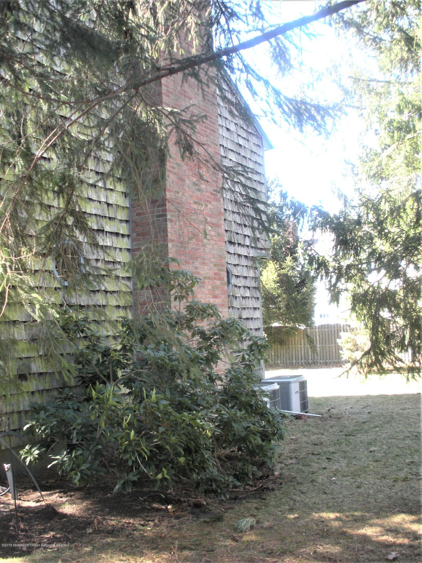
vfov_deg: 52.6
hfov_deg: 40.7
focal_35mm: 35
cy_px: 282
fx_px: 569
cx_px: 211
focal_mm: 6.3
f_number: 3.5
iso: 140
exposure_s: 1/70.3
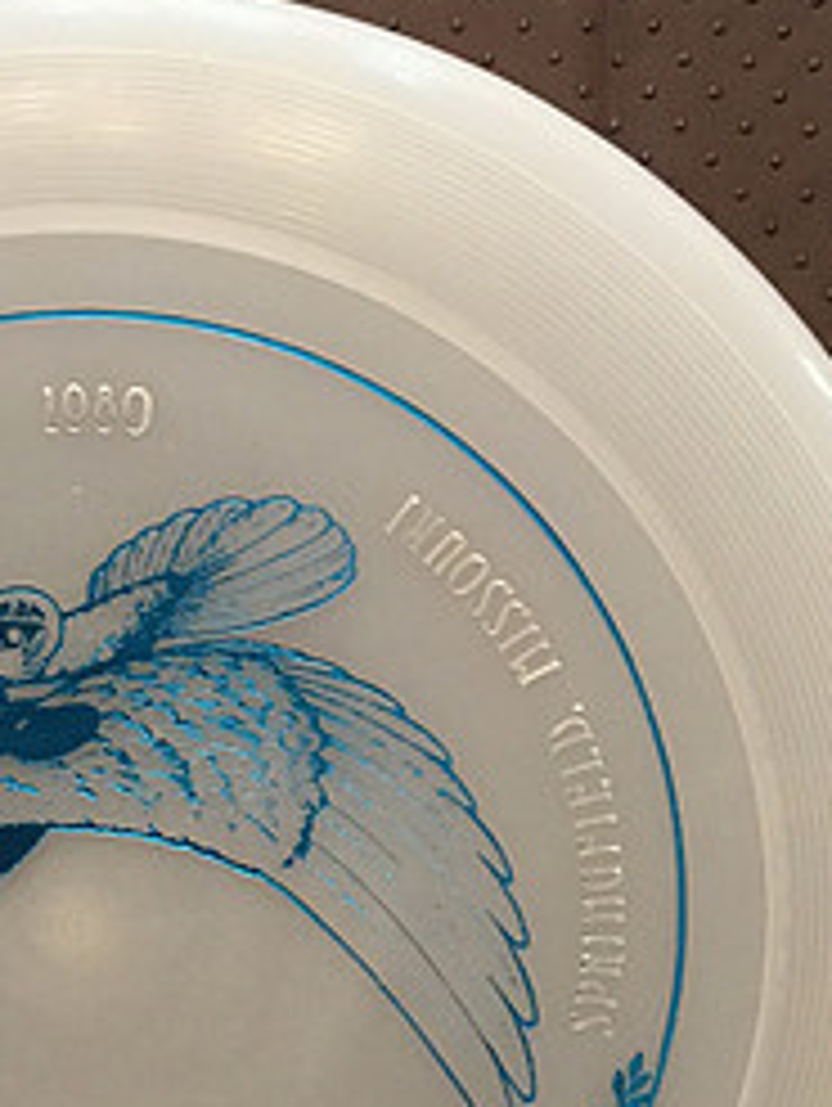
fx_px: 2335
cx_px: 115
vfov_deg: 26.5
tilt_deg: -80.4
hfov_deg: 19.9
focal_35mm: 73
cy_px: 738
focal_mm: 3.3
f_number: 2.4
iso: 200
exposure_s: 1/24
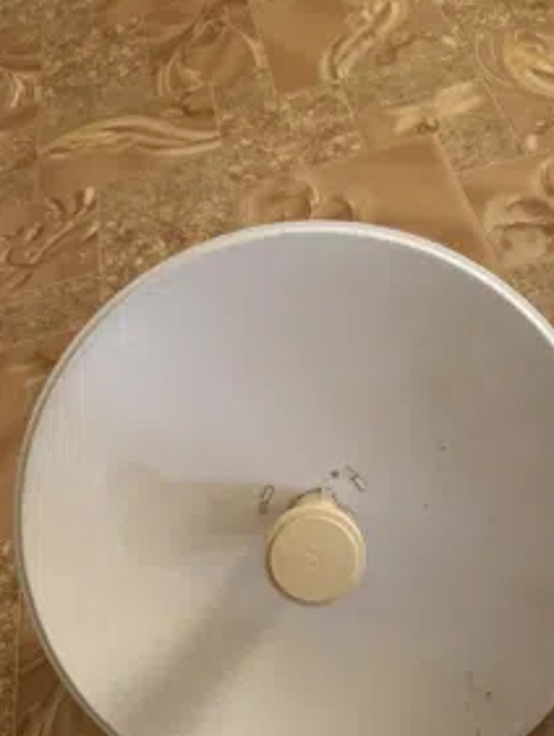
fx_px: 724
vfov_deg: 53.0
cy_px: 483
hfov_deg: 41.8
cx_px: 311
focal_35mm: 34
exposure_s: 1/40
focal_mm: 6.76
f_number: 1.78
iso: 1000
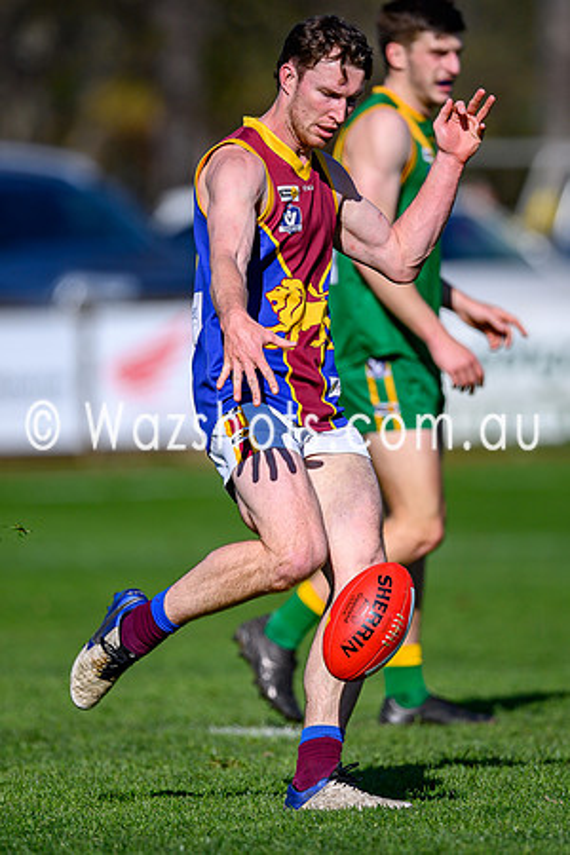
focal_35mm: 763
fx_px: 18114
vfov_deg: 2.7
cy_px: 431
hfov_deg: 1.8
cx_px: 284
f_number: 4
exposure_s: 1/2000
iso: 100
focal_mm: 500
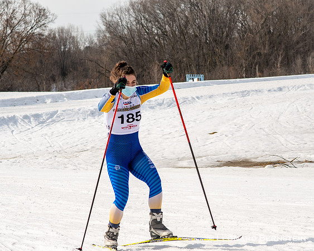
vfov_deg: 10.7
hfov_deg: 13.4
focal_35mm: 144
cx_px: 169
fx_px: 1334
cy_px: 126
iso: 400
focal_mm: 85
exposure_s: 1/2000
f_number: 6.3
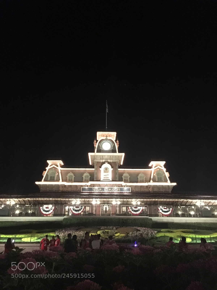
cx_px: 108
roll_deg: +0.0
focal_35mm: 29
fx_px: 242
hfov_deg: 48.2
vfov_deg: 61.7
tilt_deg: +21.8
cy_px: 145
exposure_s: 1/15
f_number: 2.2
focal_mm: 4.15
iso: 800
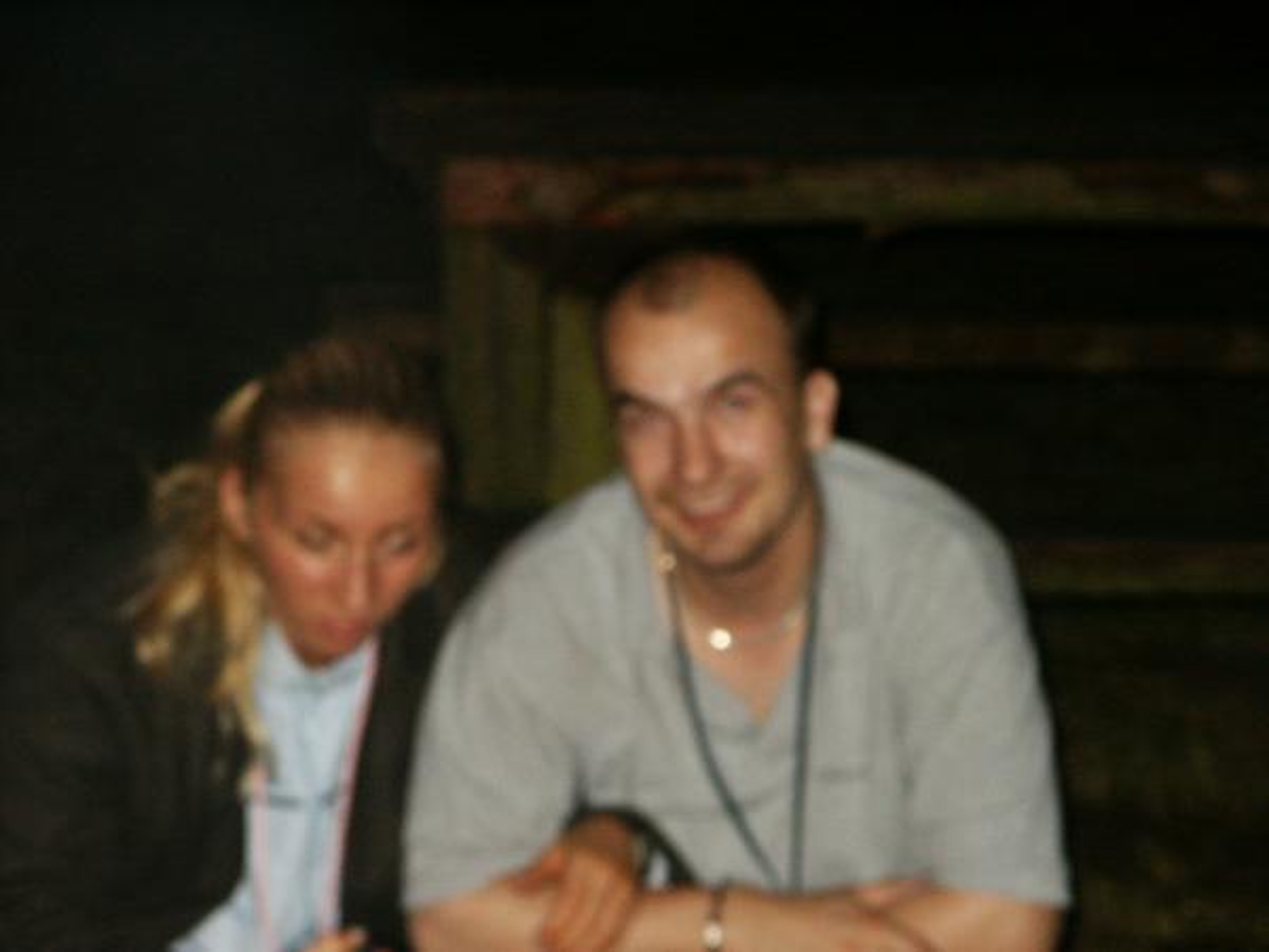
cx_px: 634
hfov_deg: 14.2
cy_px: 476
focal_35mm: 139
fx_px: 5096
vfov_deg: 10.7
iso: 200
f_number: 3.6
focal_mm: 28.23
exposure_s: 1/125
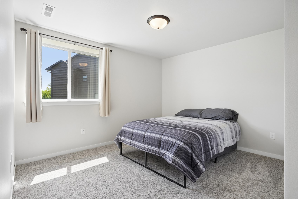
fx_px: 141
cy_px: 100
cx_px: 149
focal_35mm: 17
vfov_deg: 70.4
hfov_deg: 93.3
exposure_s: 1/160
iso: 800
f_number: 8
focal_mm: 17
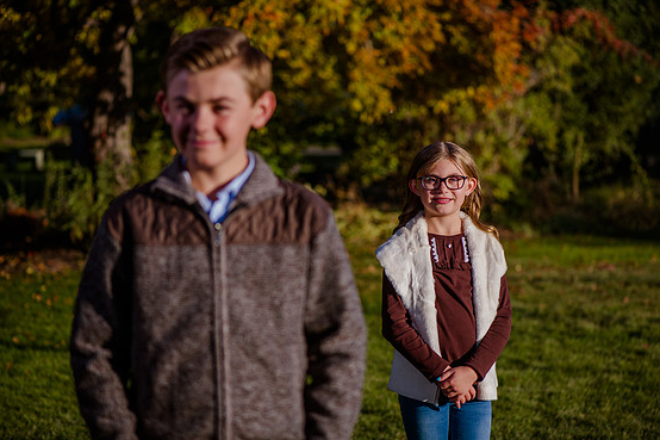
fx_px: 2016
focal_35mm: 110
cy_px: 216
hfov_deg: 18.6
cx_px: 341
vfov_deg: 12.4
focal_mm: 105
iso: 100
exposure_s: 1/640
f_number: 4
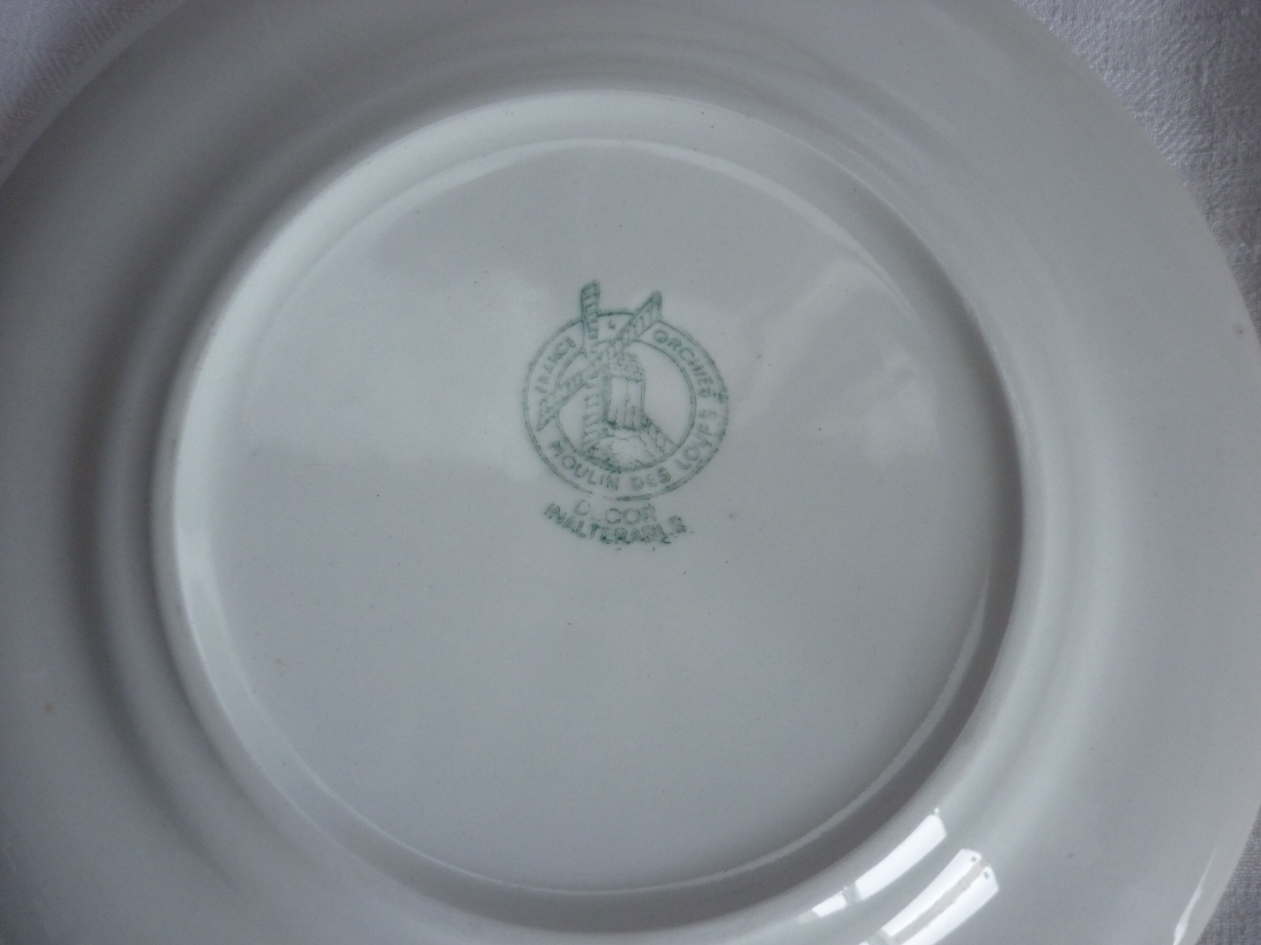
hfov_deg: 55.4
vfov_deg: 42.9
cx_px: 630
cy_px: 472
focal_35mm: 33
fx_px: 1202
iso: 250
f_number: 2.8
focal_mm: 5.5
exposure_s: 1/30
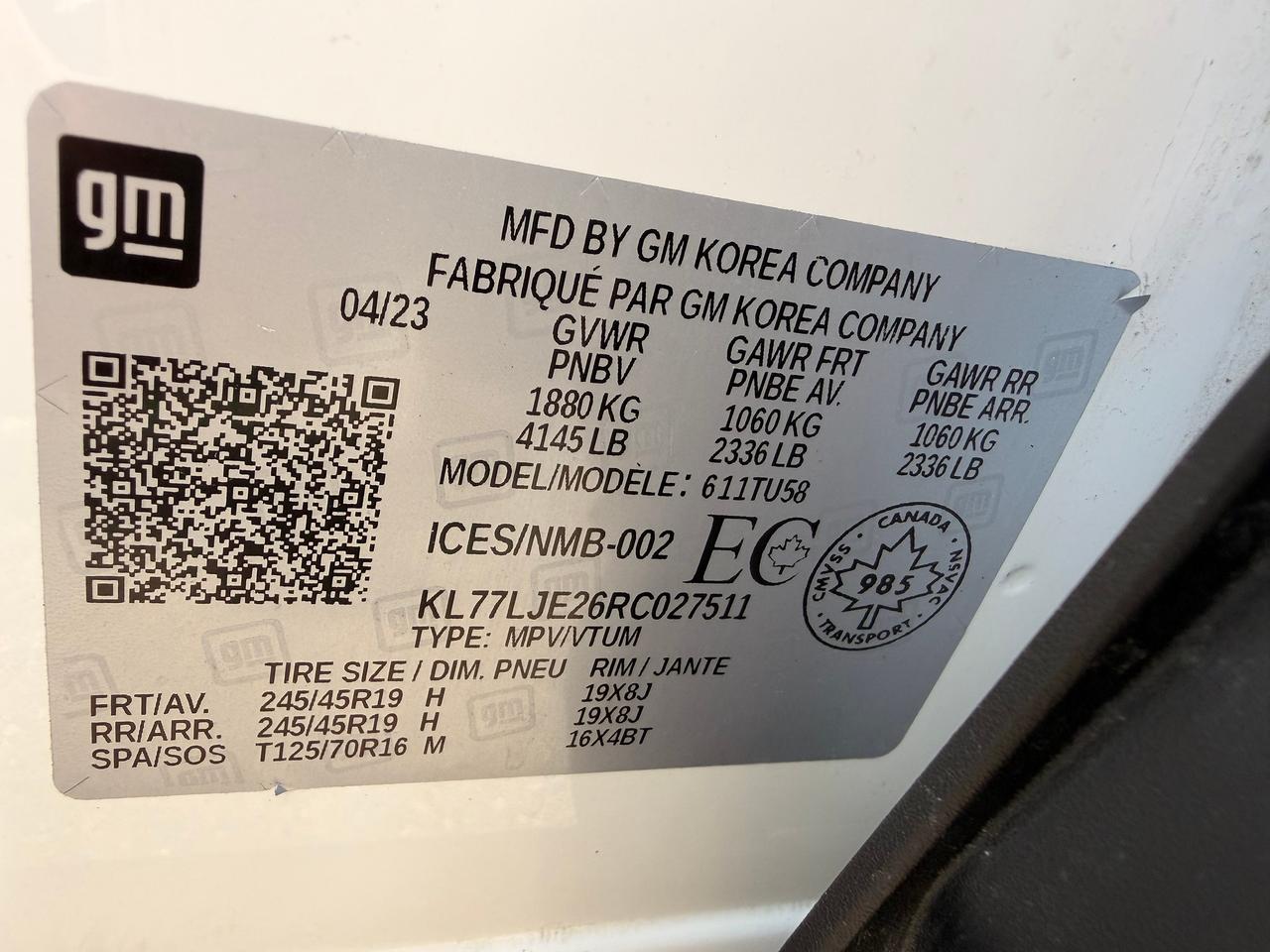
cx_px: 635
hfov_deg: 71.6
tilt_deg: -19.8
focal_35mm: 24
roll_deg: -9.9
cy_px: 476
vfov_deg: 56.8
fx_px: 881
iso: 125
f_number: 2.2
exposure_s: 1/121
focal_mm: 2.22
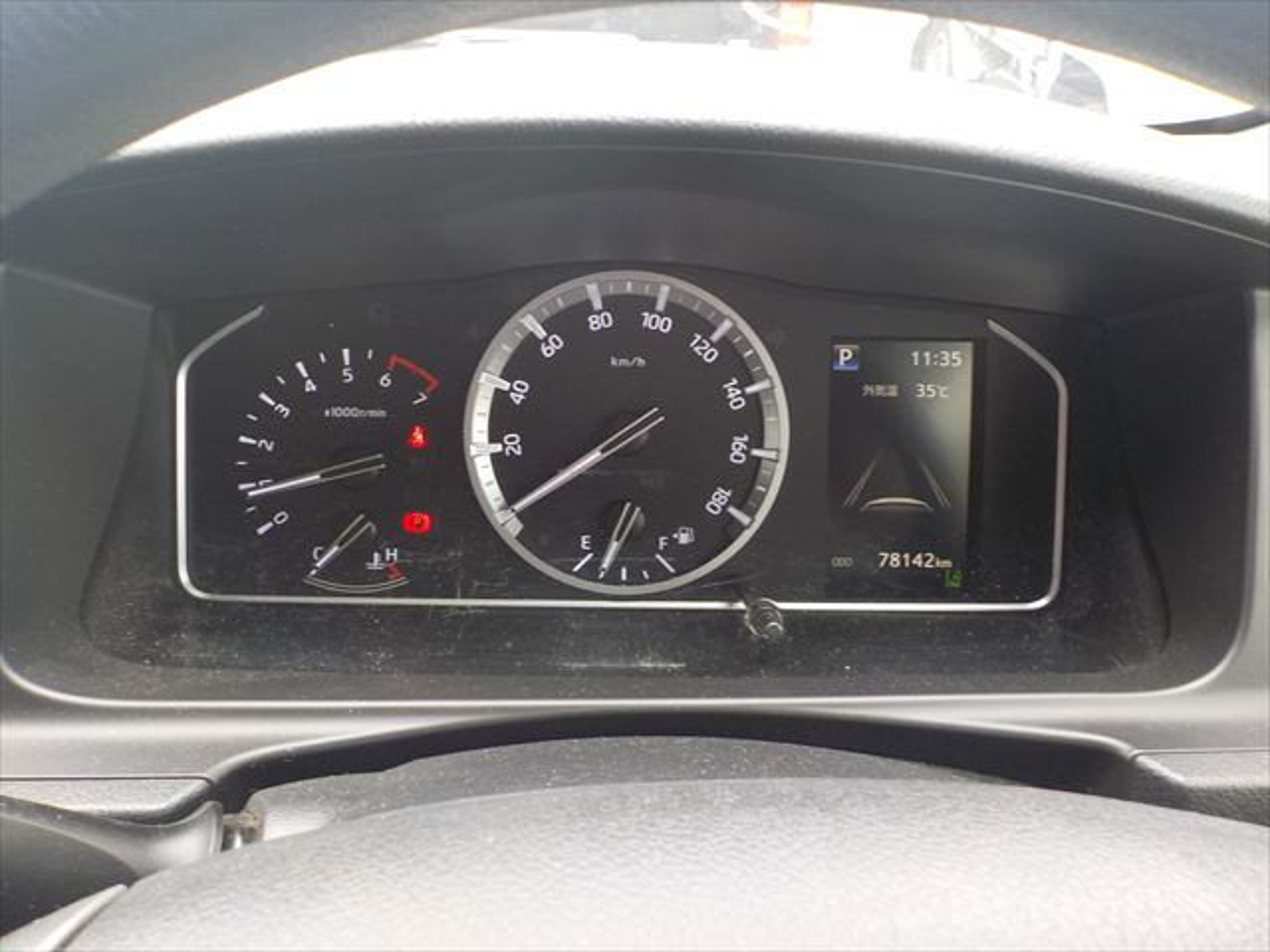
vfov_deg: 46.8
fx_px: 1101
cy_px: 476
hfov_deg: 60.0
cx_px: 635
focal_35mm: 30
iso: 125
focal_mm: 4.1
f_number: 3.3
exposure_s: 1/60
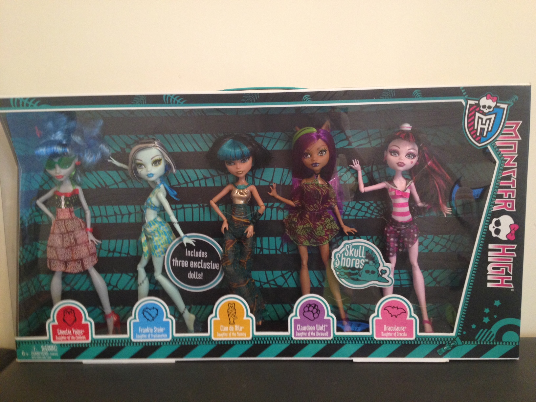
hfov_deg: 52.6
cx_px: 268
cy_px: 201
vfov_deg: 40.7
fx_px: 542
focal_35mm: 35
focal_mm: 4.28
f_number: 2.4
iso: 200
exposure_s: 1/20
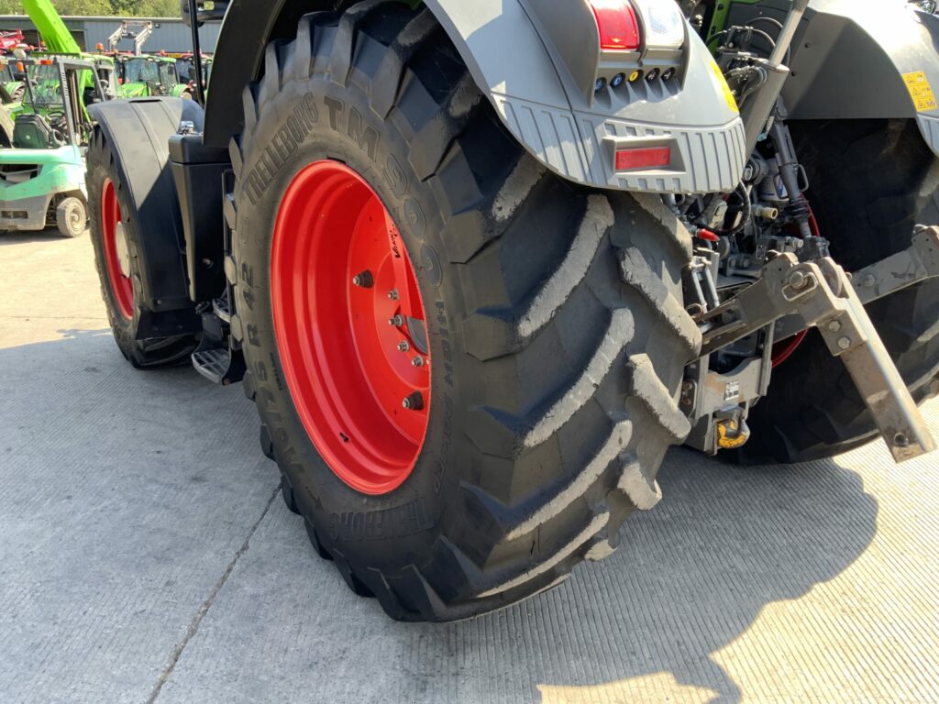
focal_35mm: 29
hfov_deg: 61.7
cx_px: 470
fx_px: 787
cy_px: 352
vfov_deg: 48.2
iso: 16
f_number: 1.8
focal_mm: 3
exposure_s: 1/127
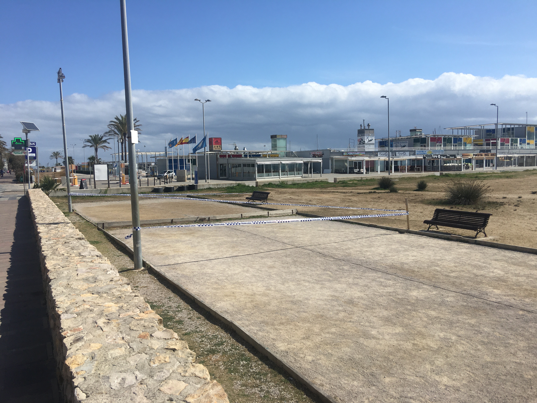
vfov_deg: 48.2
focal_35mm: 29
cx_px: 268
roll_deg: +0.6
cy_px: 202
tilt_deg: -2.5
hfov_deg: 61.7
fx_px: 450
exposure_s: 1/2653
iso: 25
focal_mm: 4.15
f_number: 2.2
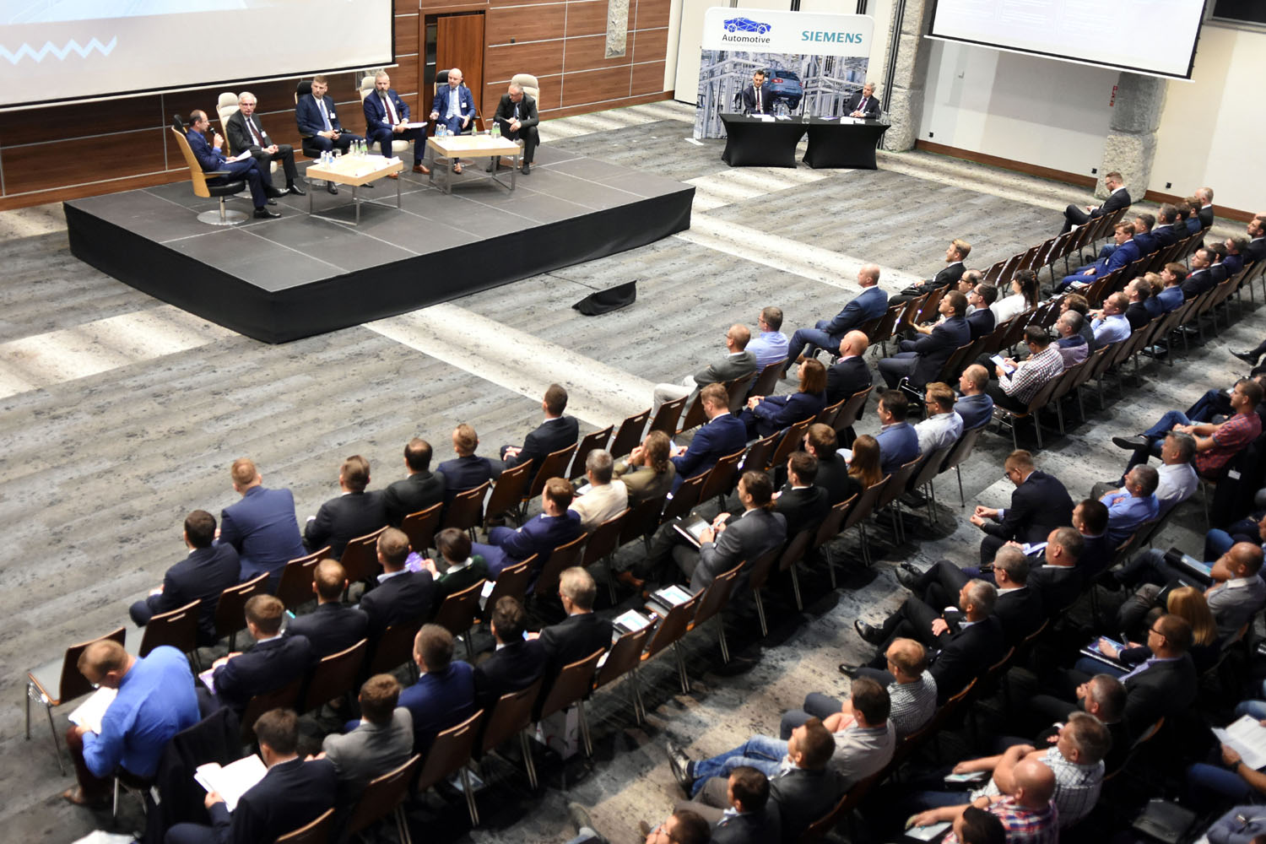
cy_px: 422
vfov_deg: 38.4
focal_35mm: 34
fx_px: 1213
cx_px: 633
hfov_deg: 55.1
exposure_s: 1/90
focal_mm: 23
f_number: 2.8
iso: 2000
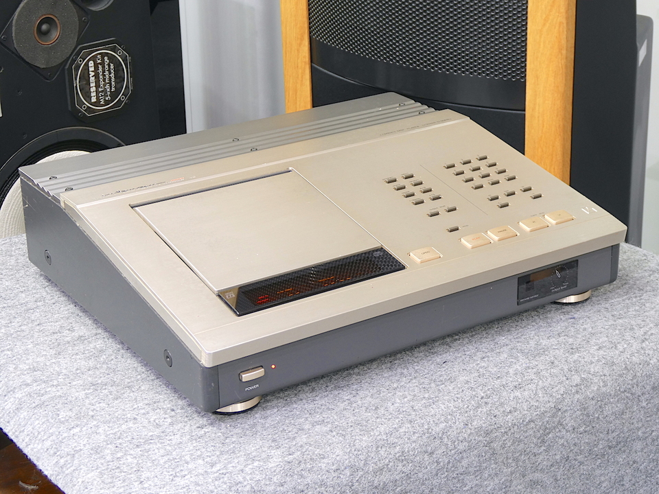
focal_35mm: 70
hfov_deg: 27.8
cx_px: 330
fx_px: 1333
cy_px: 247
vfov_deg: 21.0
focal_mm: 12.5
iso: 100
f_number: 4.5
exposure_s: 1/1.6
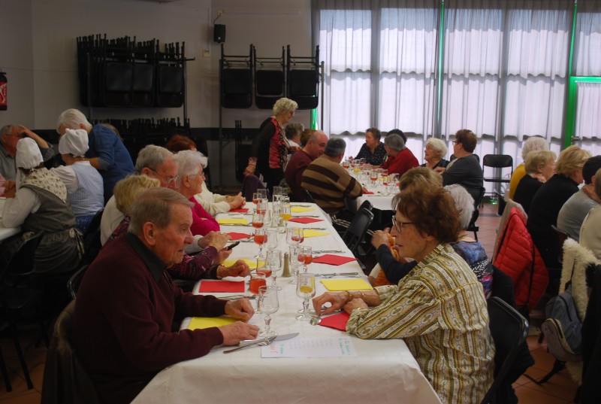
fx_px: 728
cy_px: 202
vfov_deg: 31.0
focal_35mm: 44
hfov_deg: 44.9
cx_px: 300
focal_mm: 29
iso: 200
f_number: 4.8
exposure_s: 1/30
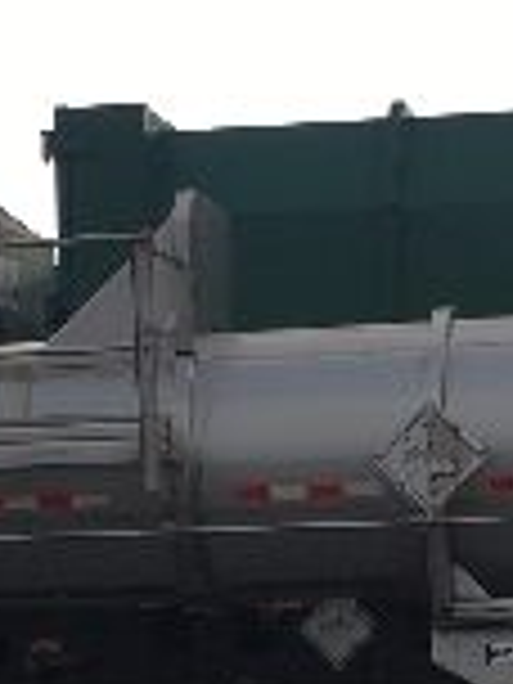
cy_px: 814
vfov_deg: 15.6
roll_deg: +0.7
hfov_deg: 12.1
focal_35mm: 122
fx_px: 2411
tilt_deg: -4.8
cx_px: 176
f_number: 2.2
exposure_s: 1/2481
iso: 25
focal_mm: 4.15
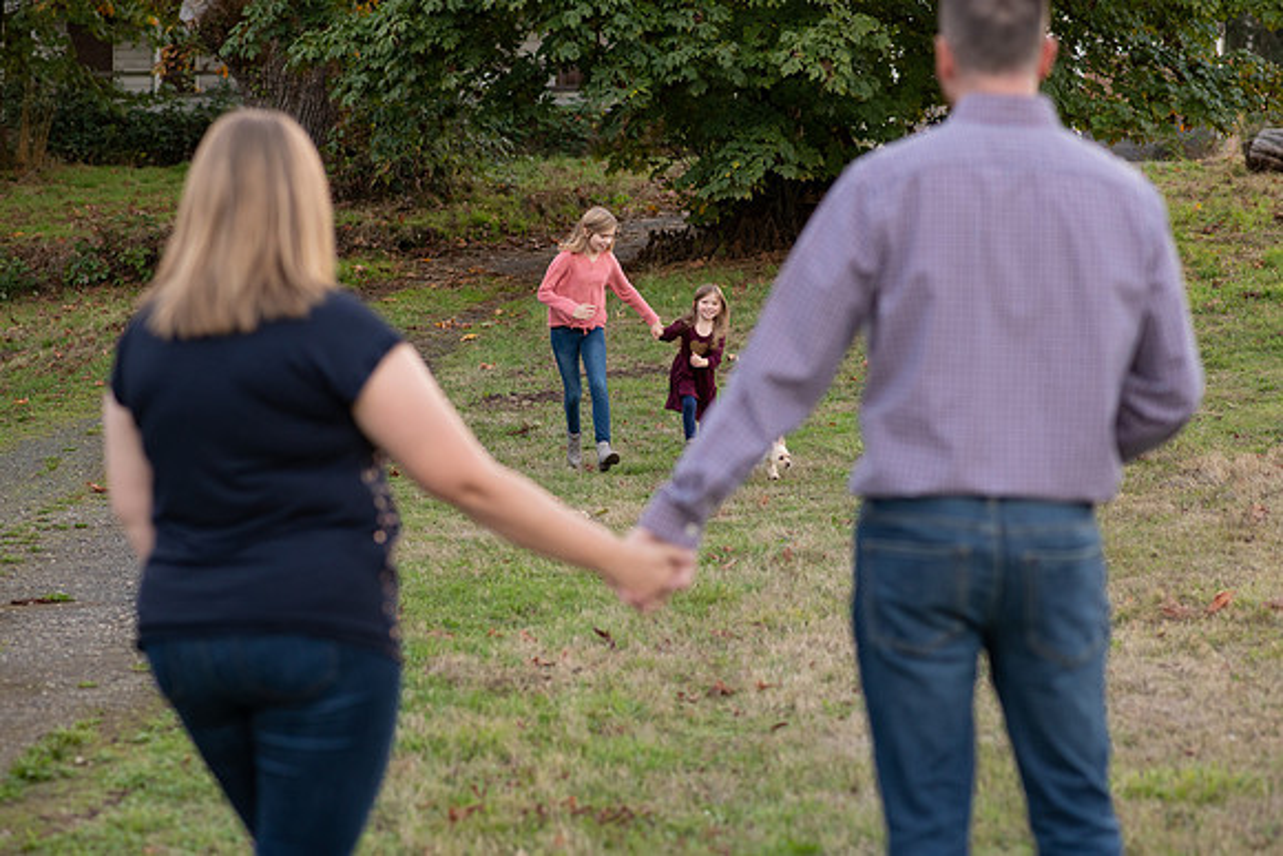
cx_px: 656
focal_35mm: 89
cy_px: 410
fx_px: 3170
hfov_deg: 22.9
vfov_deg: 15.4
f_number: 4
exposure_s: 1/500
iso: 640
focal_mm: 85
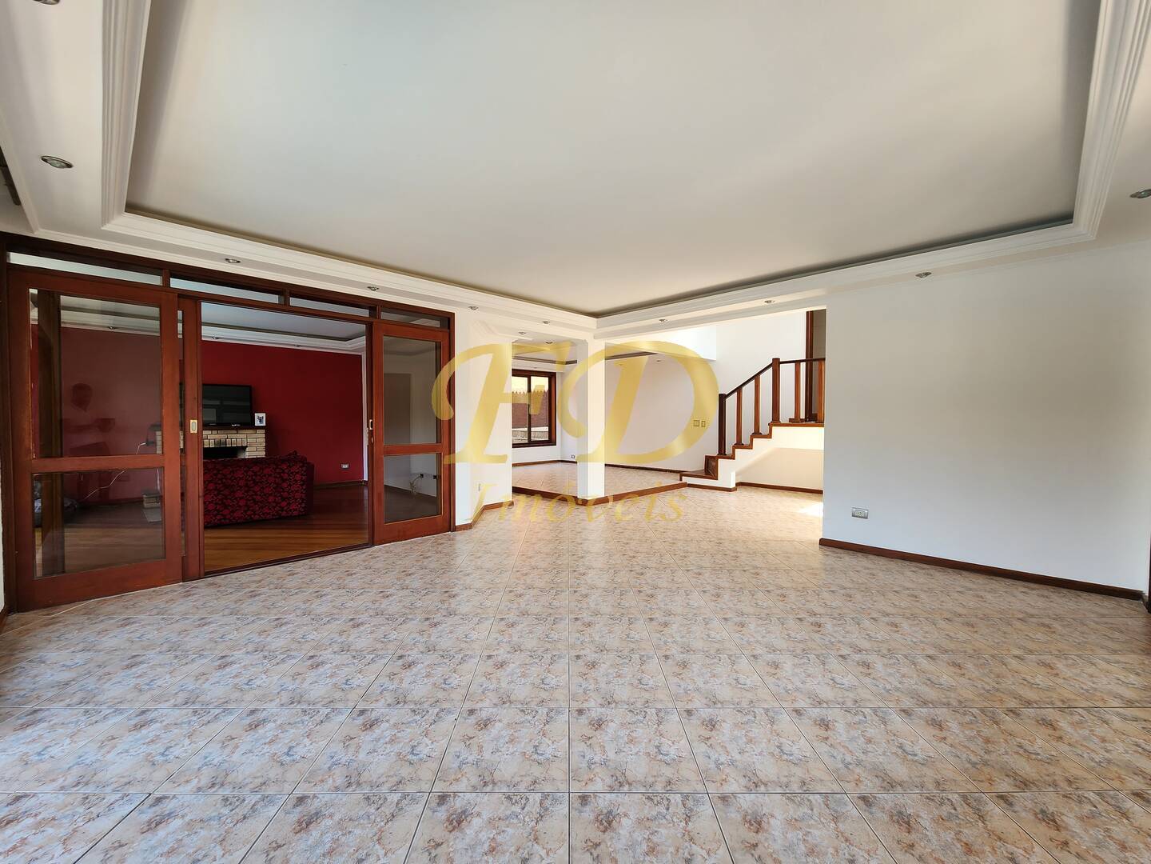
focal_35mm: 13
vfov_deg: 89.9
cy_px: 432
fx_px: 432
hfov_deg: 106.2
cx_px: 576
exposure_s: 1/120
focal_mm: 2.2
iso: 64
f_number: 2.2
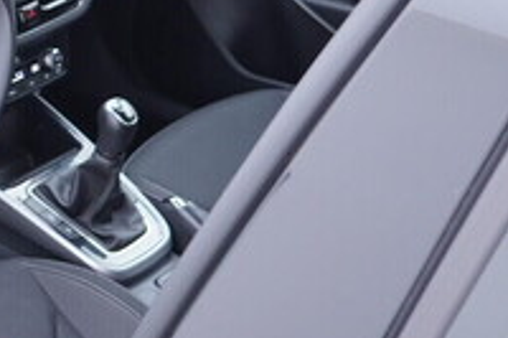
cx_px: -185
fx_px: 1396
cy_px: 151
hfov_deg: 18.9
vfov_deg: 13.8
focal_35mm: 99
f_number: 2.8
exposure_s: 1/40
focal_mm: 24
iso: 400
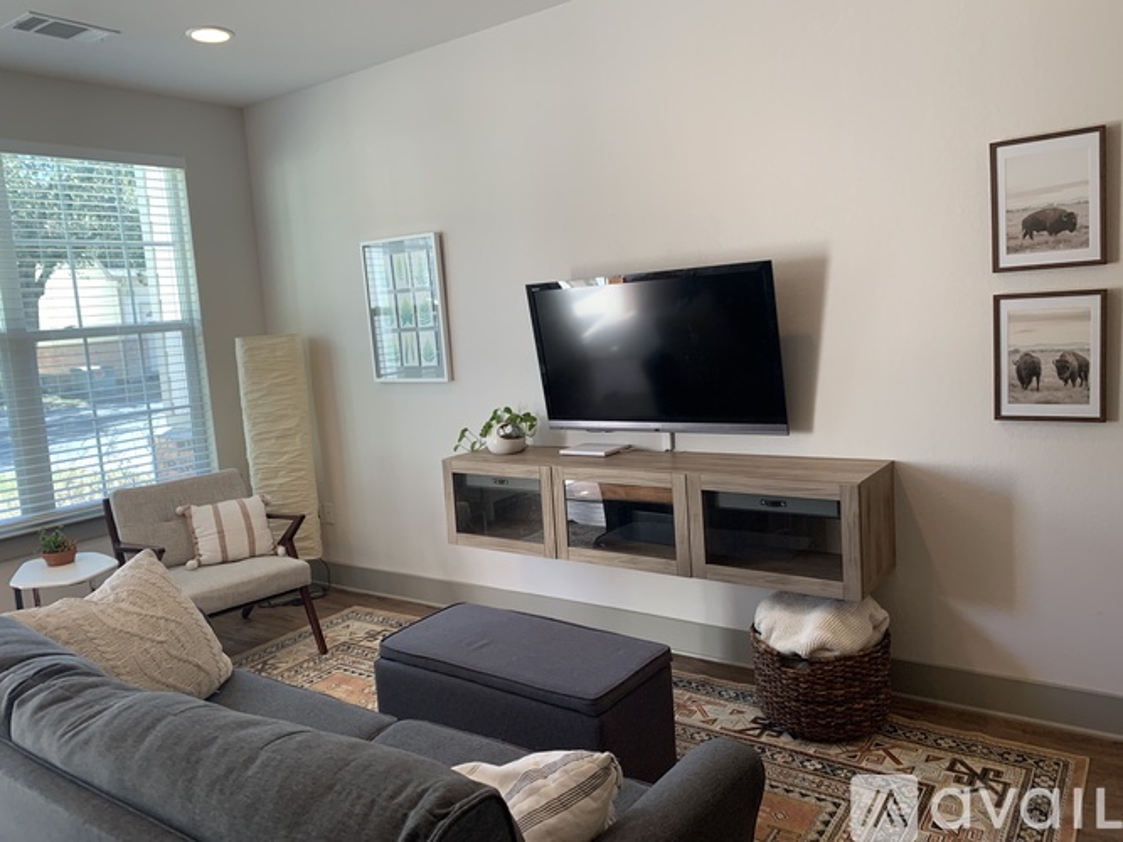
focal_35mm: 26
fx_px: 843
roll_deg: +4.4
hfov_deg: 67.3
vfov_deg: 53.0
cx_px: 562
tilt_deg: -6.5
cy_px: 421
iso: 64
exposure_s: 1/120
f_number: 1.8
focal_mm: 4.25
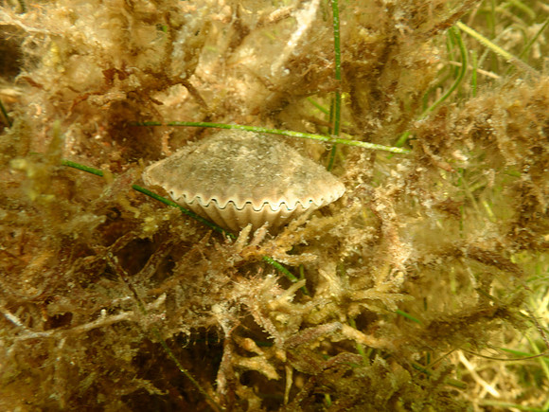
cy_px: 206
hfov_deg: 49.0
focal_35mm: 38
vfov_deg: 37.7
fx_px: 603
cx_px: 274
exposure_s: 1/80
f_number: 3.5
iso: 100
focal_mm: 6.83
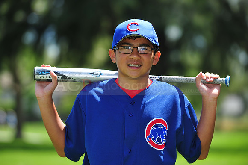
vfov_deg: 6.9
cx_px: 124
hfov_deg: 10.3
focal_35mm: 200
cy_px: 82
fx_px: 1377
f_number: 4.5
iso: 200
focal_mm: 200
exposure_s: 1/640
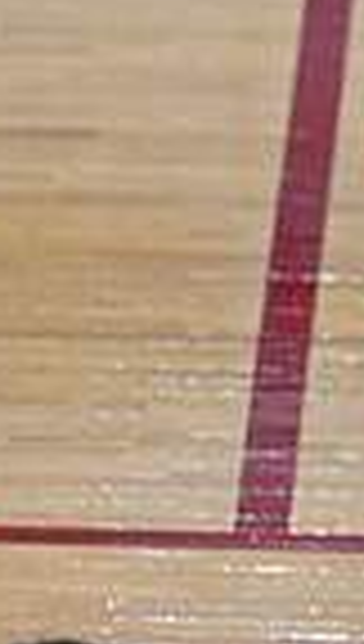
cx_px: 1240
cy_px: -20
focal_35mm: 849
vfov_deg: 2.5
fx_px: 14491
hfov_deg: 1.4
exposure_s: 1/400
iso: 4000
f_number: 4
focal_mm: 200
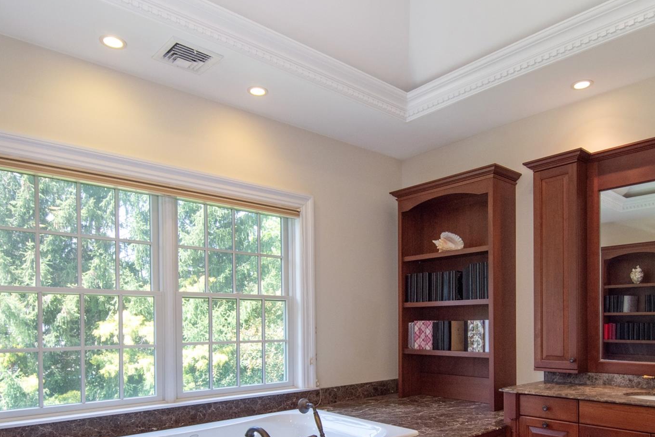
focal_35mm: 25
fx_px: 450
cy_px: 316
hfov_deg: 71.7
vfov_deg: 50.1
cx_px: 373
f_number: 8
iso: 640
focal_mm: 11
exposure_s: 1/80
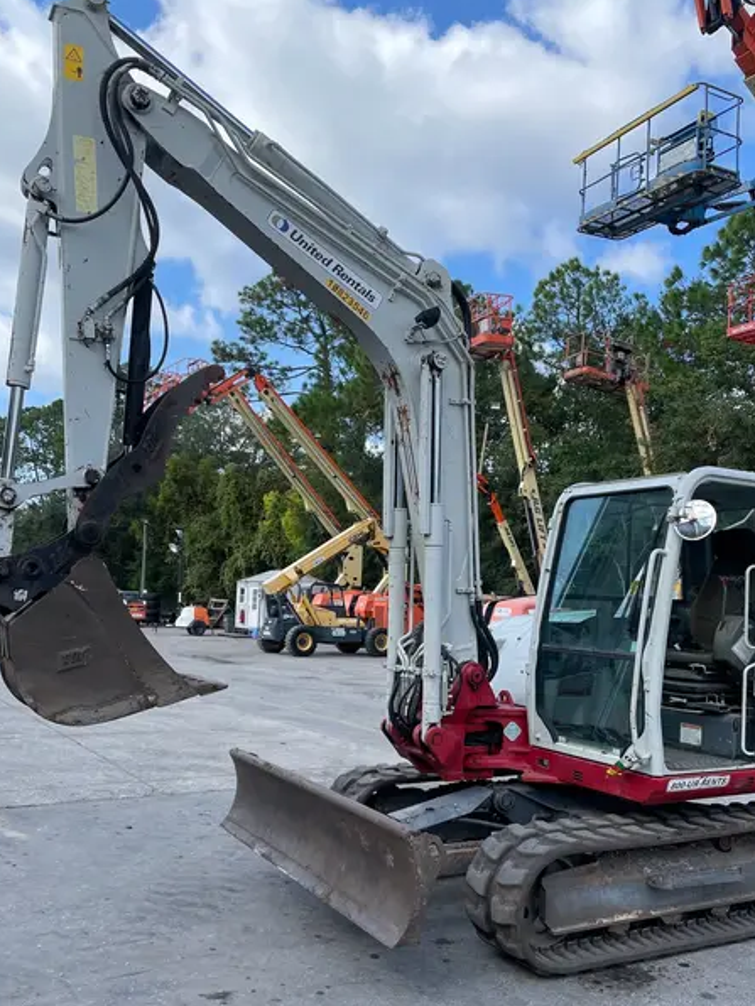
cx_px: 412
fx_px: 931
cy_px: 565
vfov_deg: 56.7
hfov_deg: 44.1
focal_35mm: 32
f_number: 1.6
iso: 50
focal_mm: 4.2
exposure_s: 1/2020
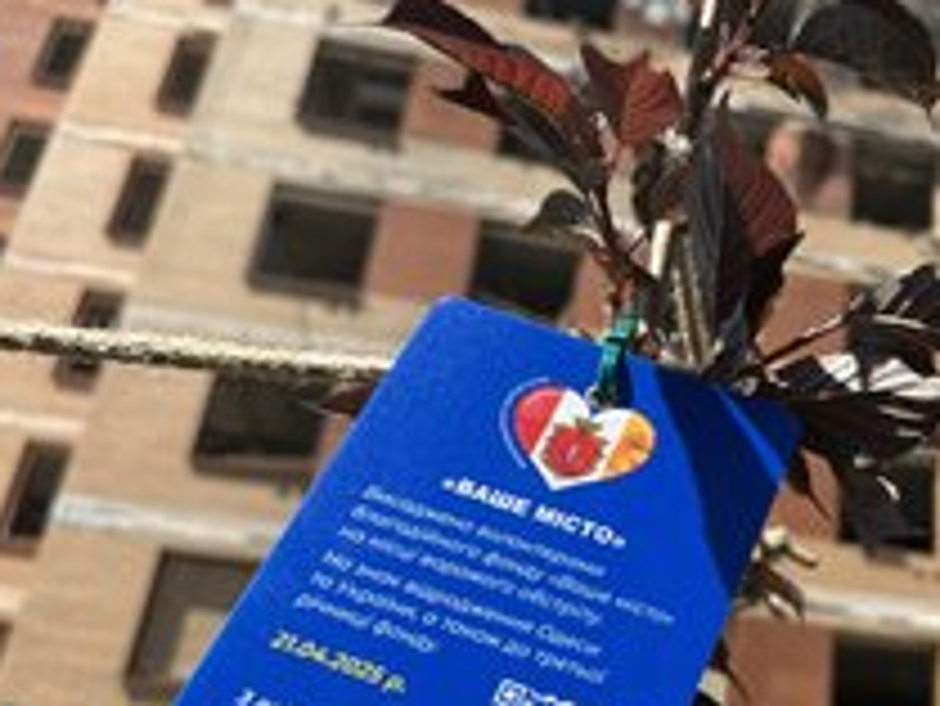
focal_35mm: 46
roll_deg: -1.7
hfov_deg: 38.5
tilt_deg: +28.3
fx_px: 1250
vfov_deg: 31.5
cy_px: 427
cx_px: 841
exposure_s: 1/3058
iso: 80
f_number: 1.78
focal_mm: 6.86
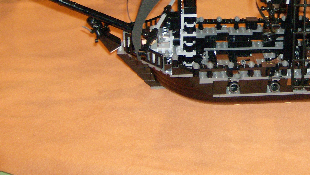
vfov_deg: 16.9
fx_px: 575
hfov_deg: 29.6
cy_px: 0
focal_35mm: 70
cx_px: 237
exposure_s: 1/60
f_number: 2.8
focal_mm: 6
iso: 200
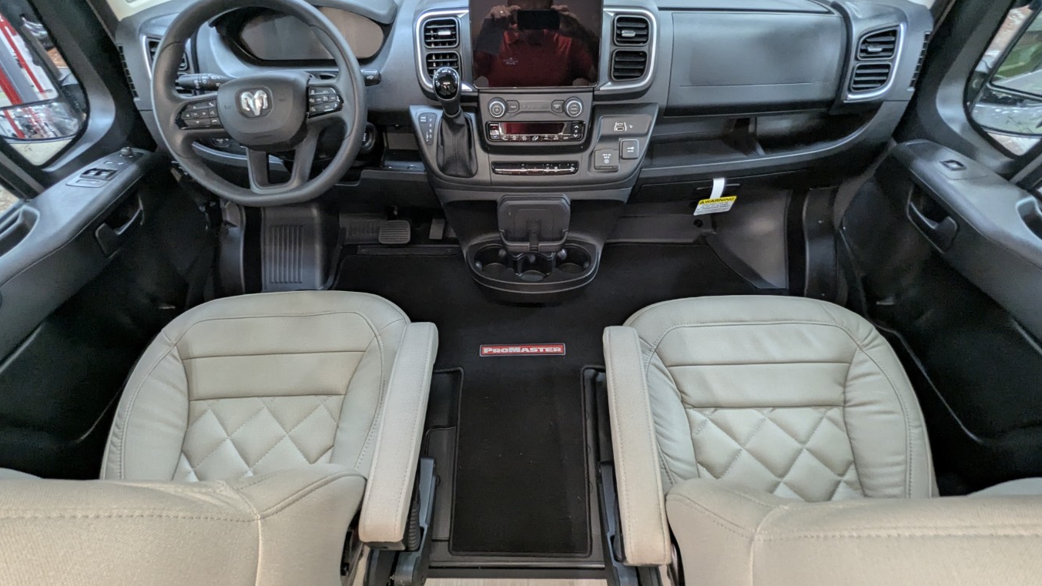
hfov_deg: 92.7
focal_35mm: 18
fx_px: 497
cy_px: 282
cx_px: 517
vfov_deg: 61.0
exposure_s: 1/36
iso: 268
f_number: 2.2
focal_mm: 2.35
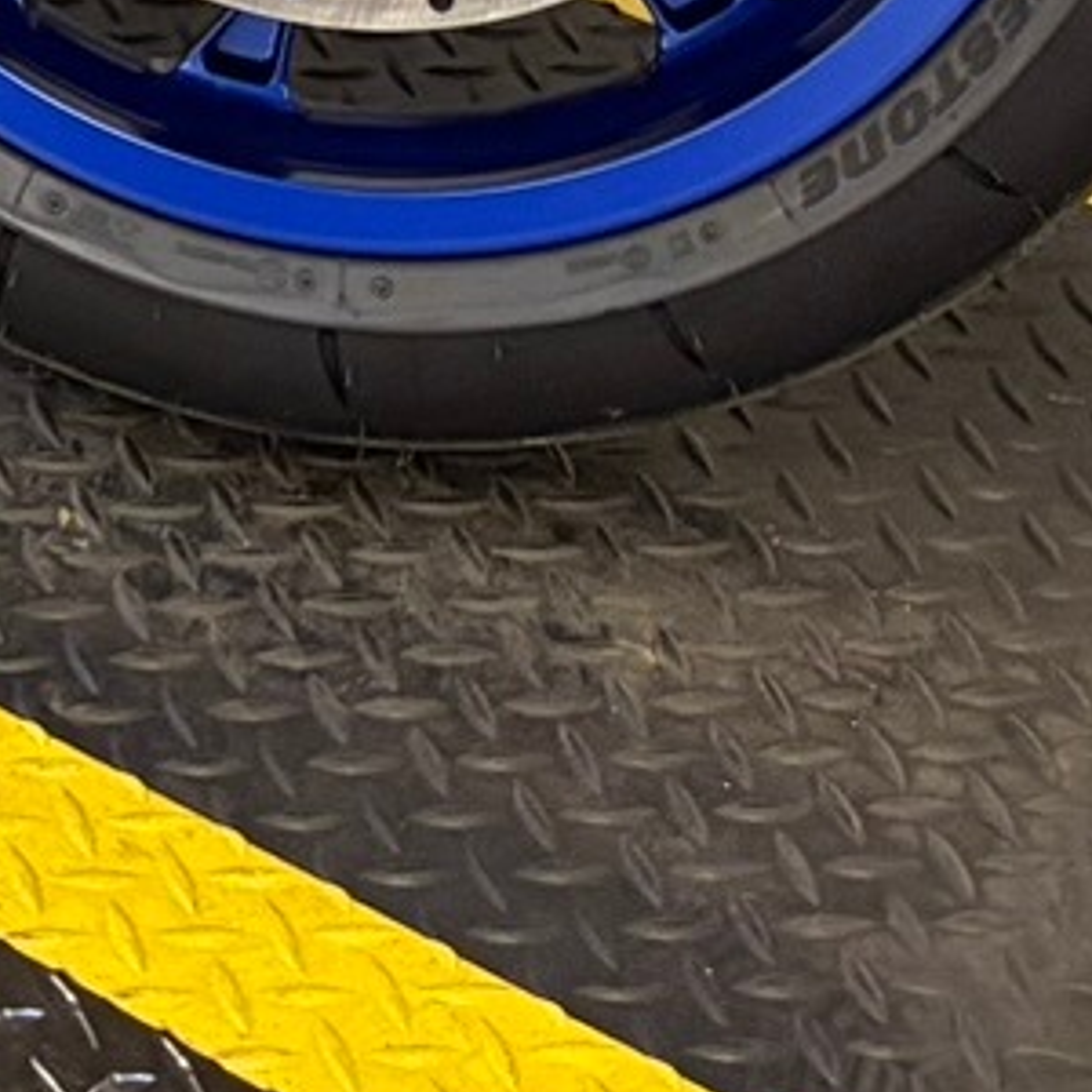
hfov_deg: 10.2
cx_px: -1114
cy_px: -1660
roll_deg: +1.5
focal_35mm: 157
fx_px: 5603
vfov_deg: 9.7
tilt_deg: -17.0
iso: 250
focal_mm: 5.96
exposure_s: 1/60
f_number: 1.6
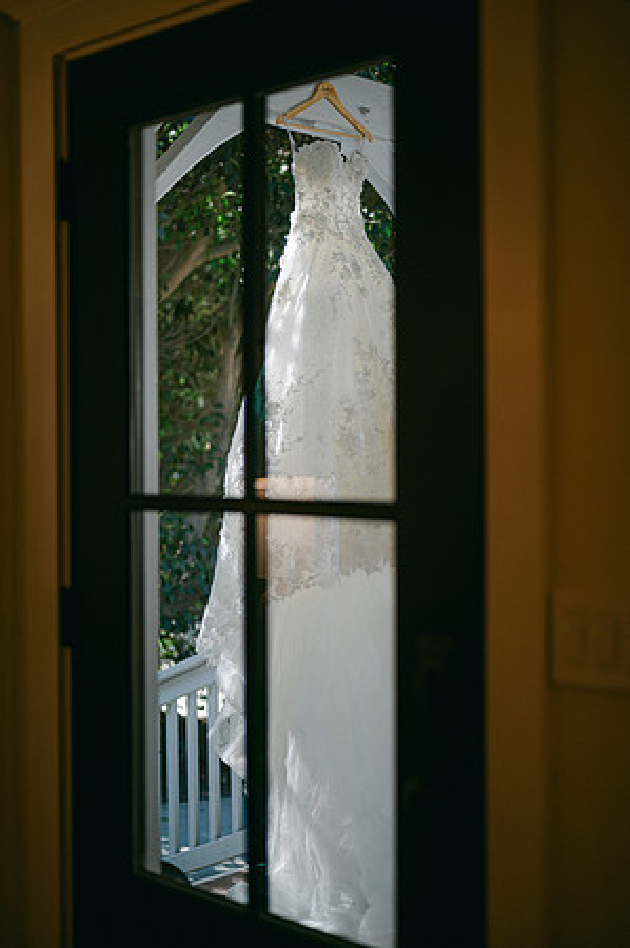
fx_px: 1315
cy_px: 474
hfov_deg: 26.9
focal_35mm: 50
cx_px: 315
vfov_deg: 39.6
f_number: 1.8
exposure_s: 1/500
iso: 100
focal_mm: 50
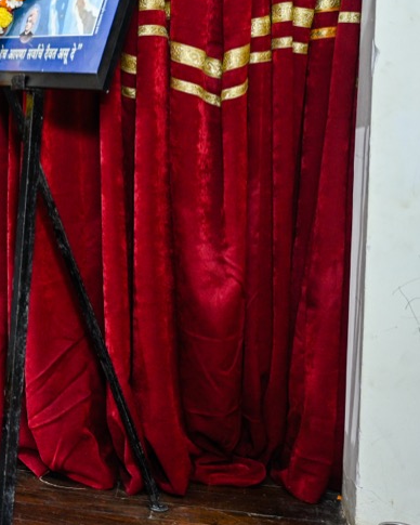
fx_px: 1137
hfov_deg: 18.4
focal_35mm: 73
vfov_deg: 25.7
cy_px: 128
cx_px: -225
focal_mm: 31.5
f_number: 4.5
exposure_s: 1/160
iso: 1250
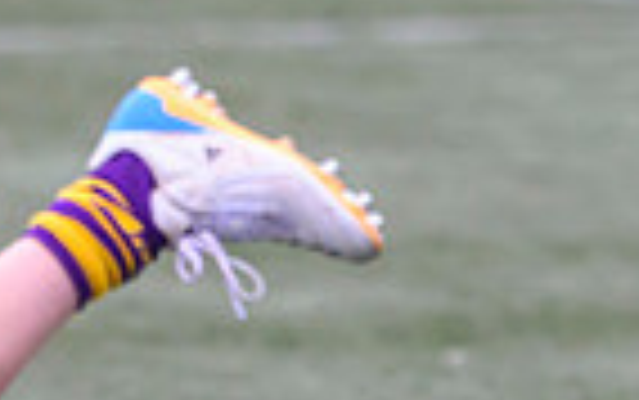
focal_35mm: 1216
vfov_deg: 1.1
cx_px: -41
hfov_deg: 1.7
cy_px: 5
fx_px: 21193
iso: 1250
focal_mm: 200
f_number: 4
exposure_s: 1/2500
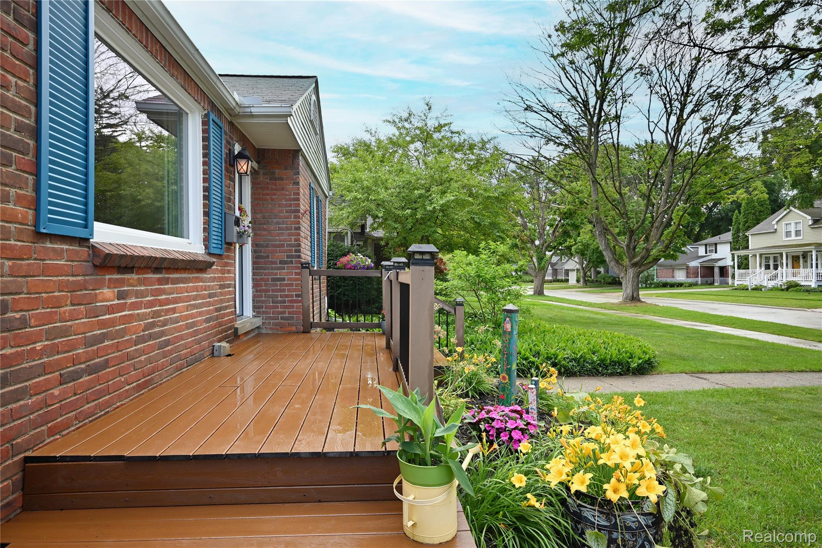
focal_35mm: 19
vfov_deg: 64.5
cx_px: 411
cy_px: 274
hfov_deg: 86.9
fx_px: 434
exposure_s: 1/125
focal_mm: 19
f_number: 7.1
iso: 160
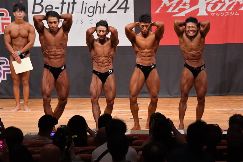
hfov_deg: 10.2
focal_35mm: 202
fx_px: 1363
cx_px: 122
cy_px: 81
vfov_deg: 6.8
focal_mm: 135
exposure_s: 1/400
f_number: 5.6
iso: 9000
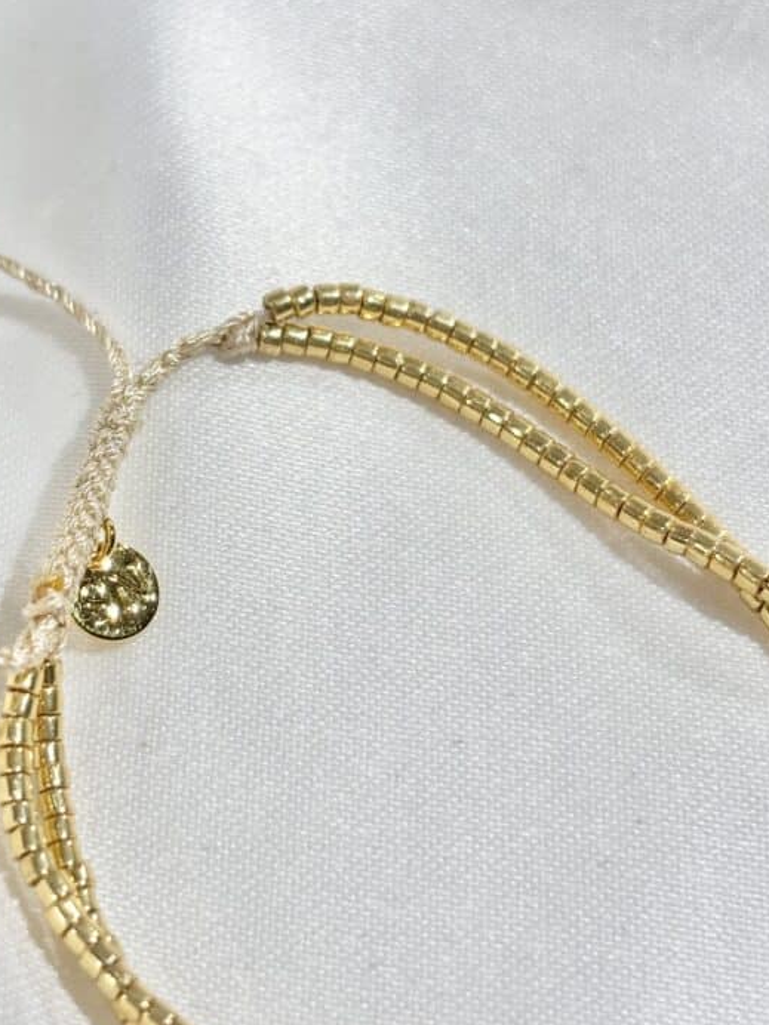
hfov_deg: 19.1
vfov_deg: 25.3
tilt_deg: -50.6
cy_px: 421
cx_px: 242
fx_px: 2281
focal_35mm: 77
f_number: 1.6
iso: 32
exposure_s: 1/260
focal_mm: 5.96
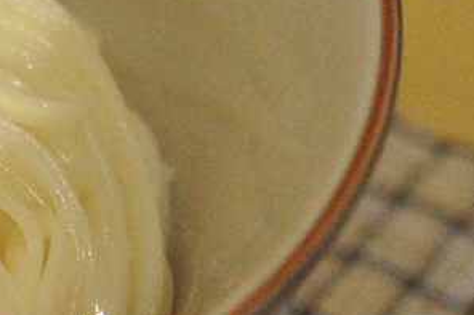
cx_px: -335
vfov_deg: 4.4
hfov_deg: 6.5
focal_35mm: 311
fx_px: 4092
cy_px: 190
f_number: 4.5
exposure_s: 1/125
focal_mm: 60
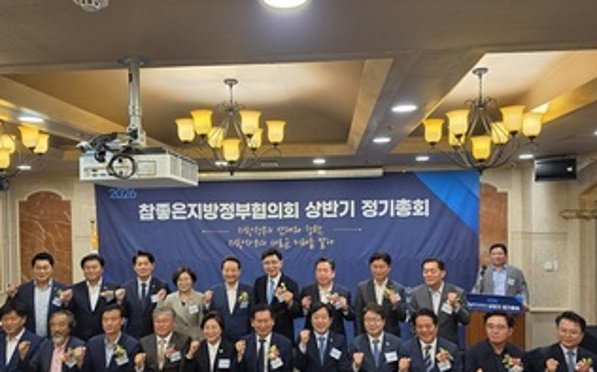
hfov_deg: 68.4
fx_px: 439
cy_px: 223
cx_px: 293
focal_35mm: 27
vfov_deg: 45.7
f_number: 1.4
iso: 125
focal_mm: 6.5
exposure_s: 1/180
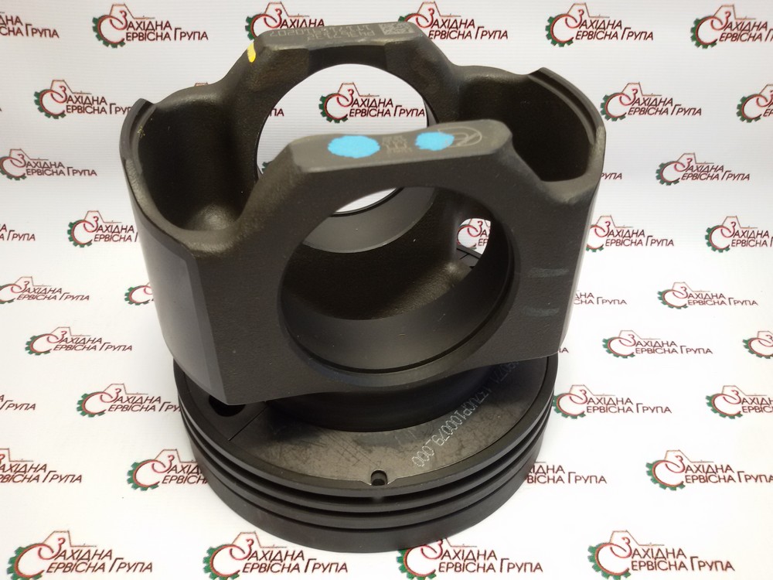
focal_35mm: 31
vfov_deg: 45.4
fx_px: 692
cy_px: 290
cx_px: 386
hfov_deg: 58.4
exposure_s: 1/33
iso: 64
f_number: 2.4
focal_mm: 2.93
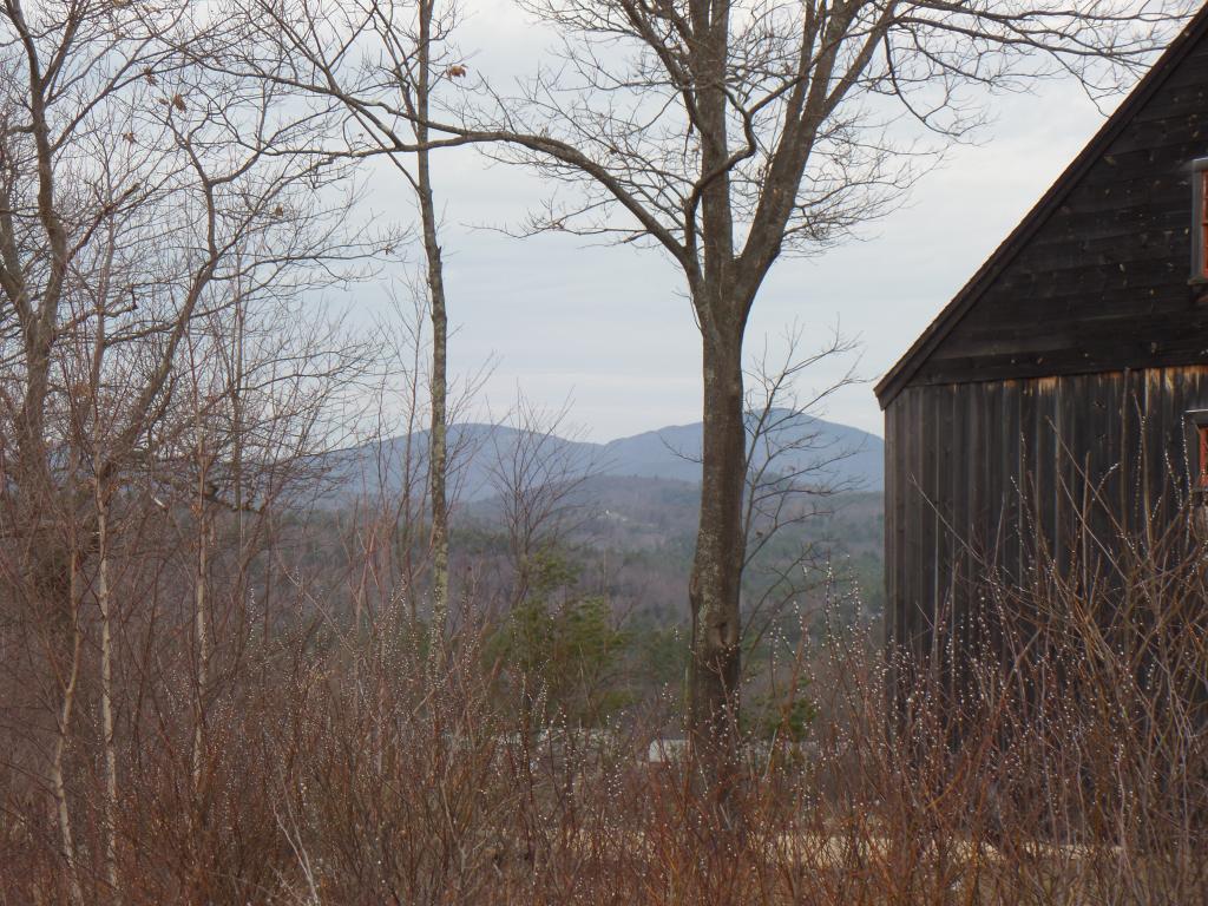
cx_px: 604
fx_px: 3978
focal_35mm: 114
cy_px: 453
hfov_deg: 17.3
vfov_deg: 13.0
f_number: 4
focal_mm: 20.3
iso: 100
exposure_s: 1/500
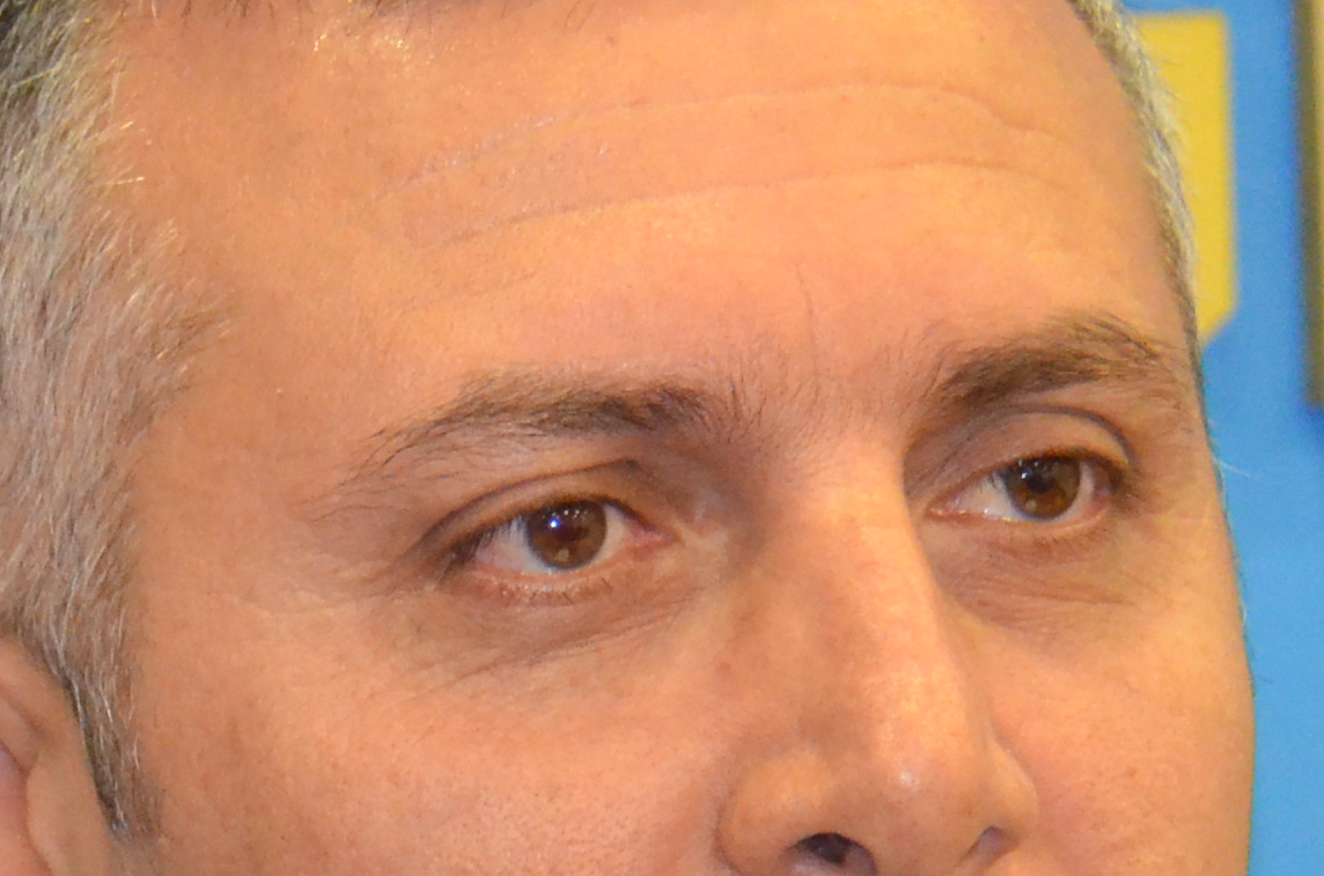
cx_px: 594
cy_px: 1241
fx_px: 19446
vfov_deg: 2.6
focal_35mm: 530
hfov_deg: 3.9
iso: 3200
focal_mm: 82
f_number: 5.6
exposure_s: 1/60
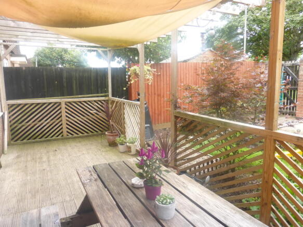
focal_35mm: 24
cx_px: 152
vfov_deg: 56.8
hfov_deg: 71.6
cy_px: 114
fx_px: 210
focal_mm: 4.3
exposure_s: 1/80
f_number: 3.3
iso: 100
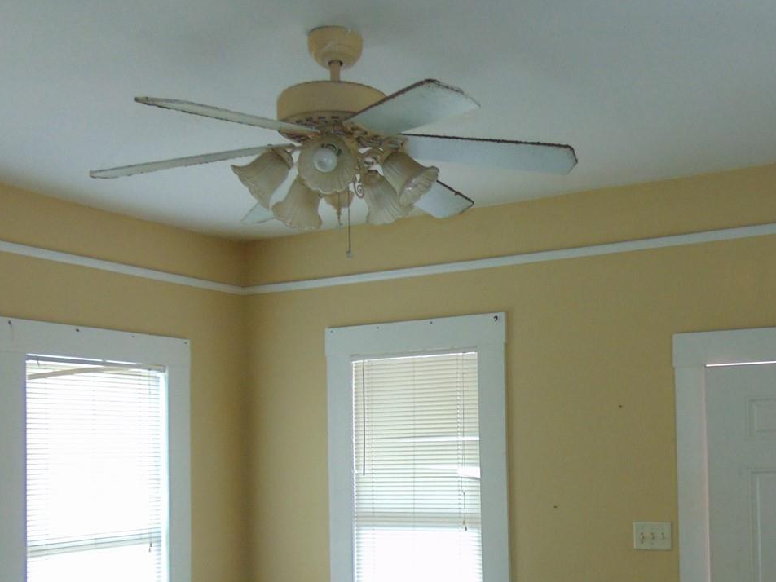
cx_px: 527
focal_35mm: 42
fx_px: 942
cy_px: 436
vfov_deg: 33.7
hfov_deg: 44.0
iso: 160
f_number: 3
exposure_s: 1/30
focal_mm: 4.5
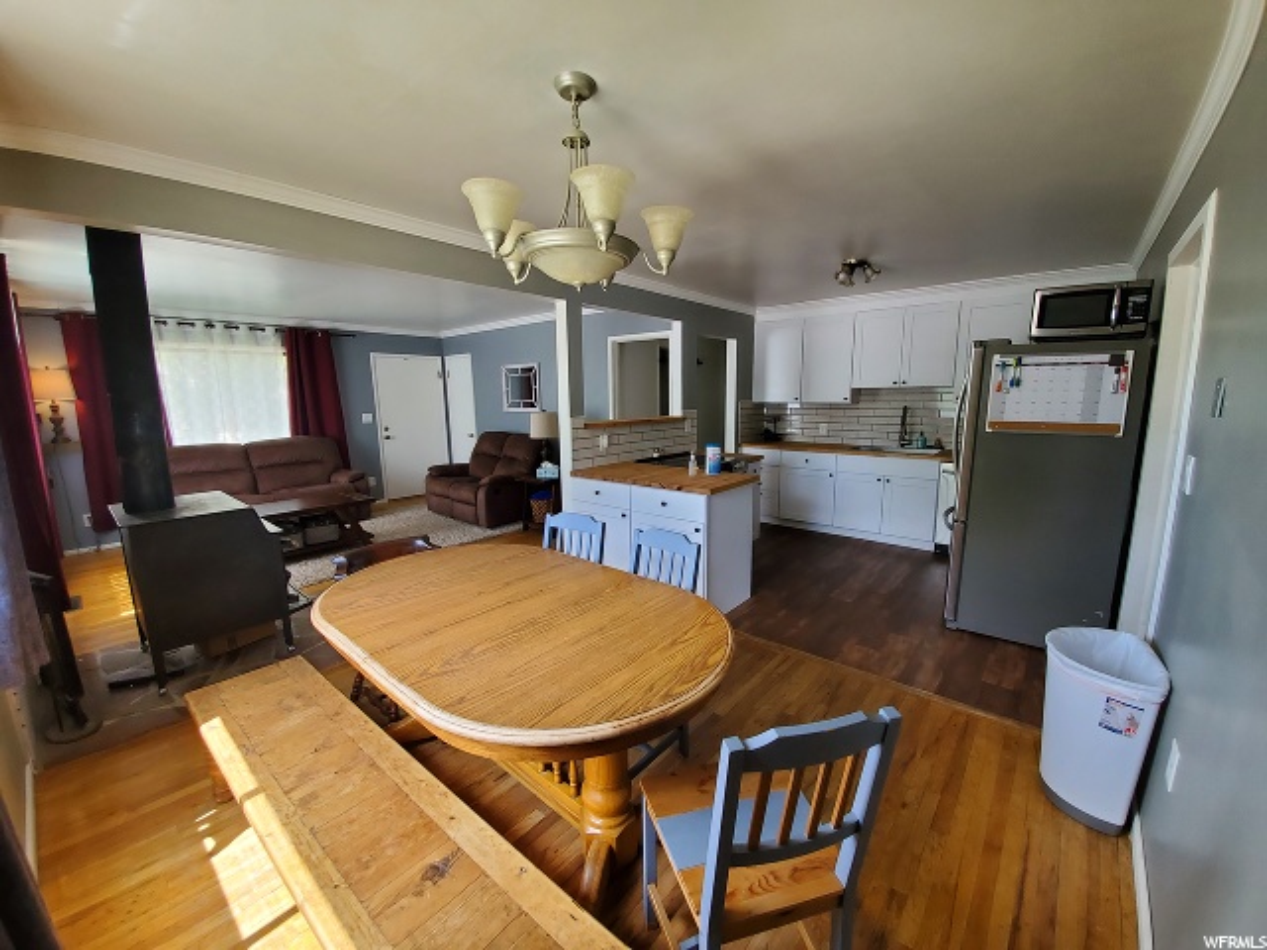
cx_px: 634
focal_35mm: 13
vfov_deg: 89.9
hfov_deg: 106.2
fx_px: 476
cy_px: 475
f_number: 2.2
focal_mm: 1.8
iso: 100
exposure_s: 1/59
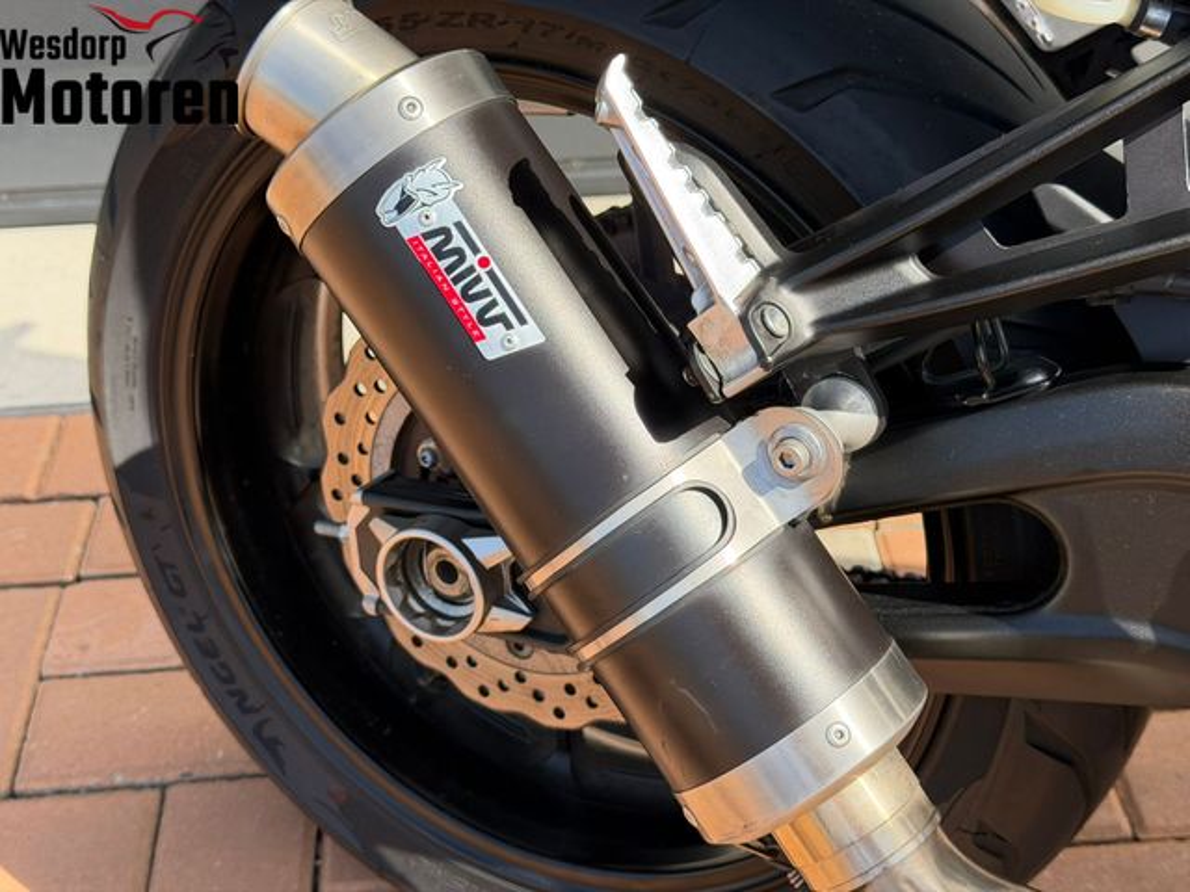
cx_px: 595
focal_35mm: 48
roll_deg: +1.1
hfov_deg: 39.7
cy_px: 446
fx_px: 1650
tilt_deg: -36.6
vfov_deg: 30.3
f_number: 1.78
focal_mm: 6.76
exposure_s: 1/1678
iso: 80
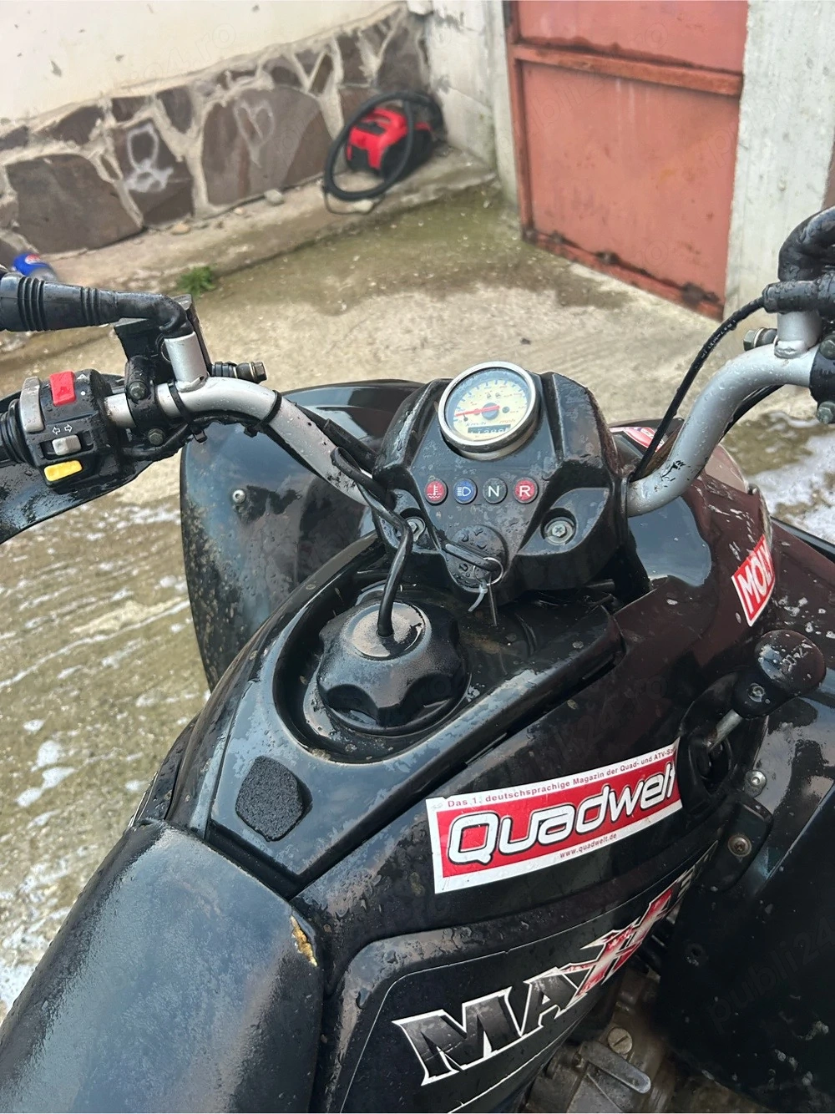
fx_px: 836
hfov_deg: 53.0
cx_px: 418
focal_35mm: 26
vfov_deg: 67.3
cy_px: 557
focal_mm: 5.7
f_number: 1.5
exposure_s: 1/60
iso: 160
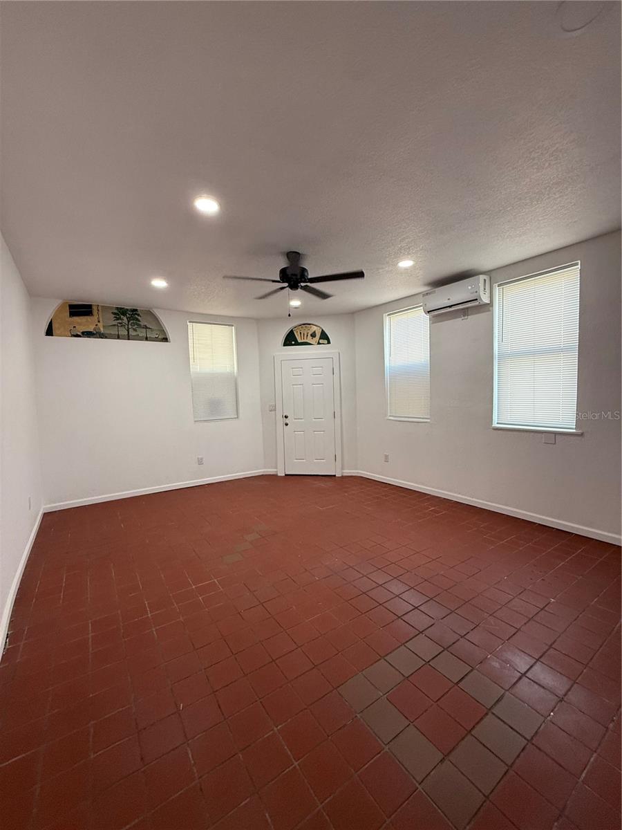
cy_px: 415
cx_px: 311
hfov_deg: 85.7
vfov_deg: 102.1
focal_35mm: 14
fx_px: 335
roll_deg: +1.2
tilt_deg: -1.3
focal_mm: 2.22
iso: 250
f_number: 2.2
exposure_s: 1/120
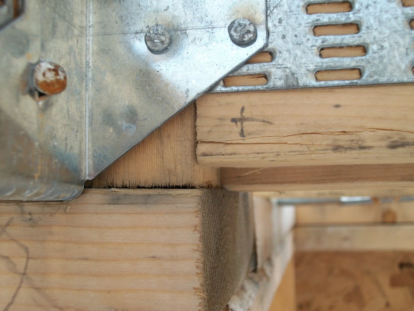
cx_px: 207
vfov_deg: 29.1
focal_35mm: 50
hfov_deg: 38.2
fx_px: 598
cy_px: 156
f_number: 3.6
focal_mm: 8.8
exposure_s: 1/160
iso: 80
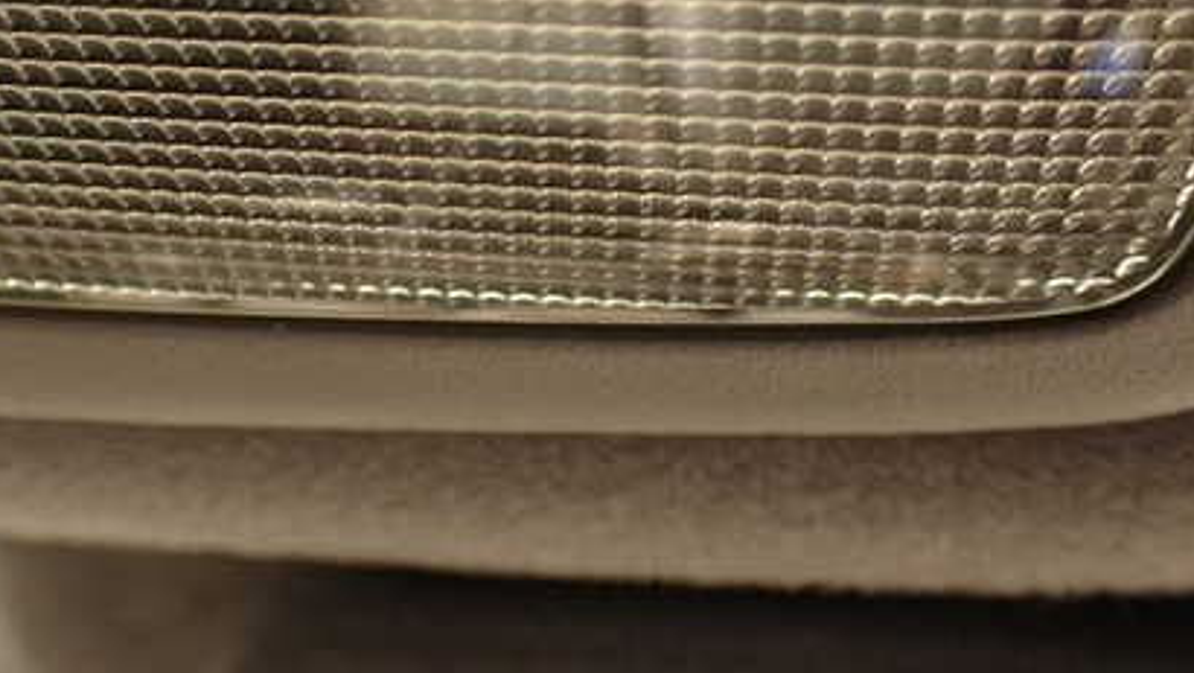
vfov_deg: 23.4
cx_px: 419
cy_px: 210
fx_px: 1615
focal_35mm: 51
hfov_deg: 40.2
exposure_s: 1/30
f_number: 2.4
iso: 250
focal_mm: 5.79
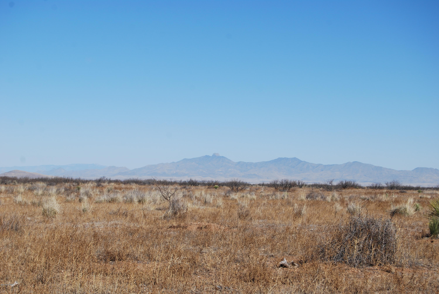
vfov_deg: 16.6
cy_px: 147
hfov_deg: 24.6
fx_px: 1007
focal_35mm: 82
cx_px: 220
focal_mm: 55
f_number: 9
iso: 100
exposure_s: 1/320
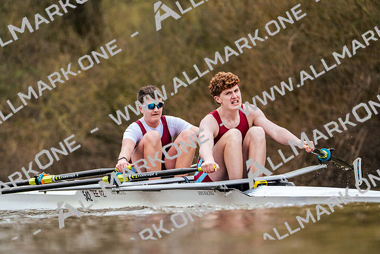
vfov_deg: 3.1
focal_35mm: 444
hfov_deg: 4.6
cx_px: 190
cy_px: 127
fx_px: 4688
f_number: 6.3
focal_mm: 444
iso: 4000
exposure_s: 1/2000
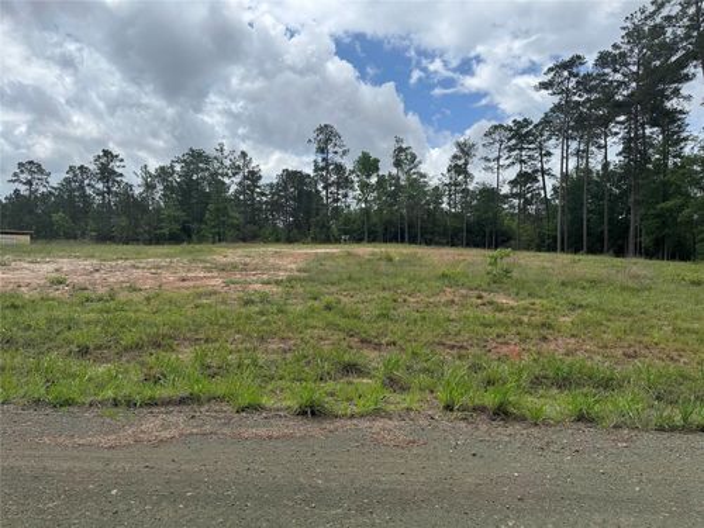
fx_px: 488
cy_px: 264
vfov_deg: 56.8
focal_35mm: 24
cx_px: 352
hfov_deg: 71.6
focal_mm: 6.76
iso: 80
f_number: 1.78
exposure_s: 1/5814
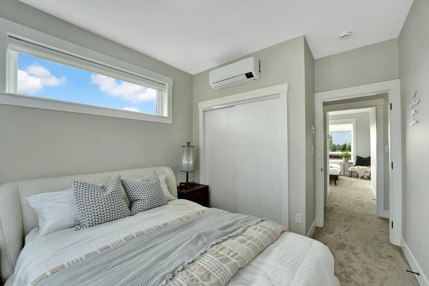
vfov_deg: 78.8
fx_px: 174
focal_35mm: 15
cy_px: 143
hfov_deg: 101.9
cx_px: 214
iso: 400
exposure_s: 1/80
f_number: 8
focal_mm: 14.6
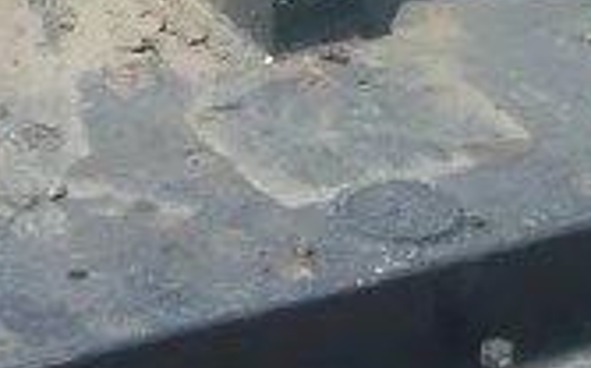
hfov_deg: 11.6
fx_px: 2912
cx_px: 209
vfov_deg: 7.2
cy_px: -69
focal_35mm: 181
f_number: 7.7
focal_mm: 6.3
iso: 80
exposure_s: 1/250
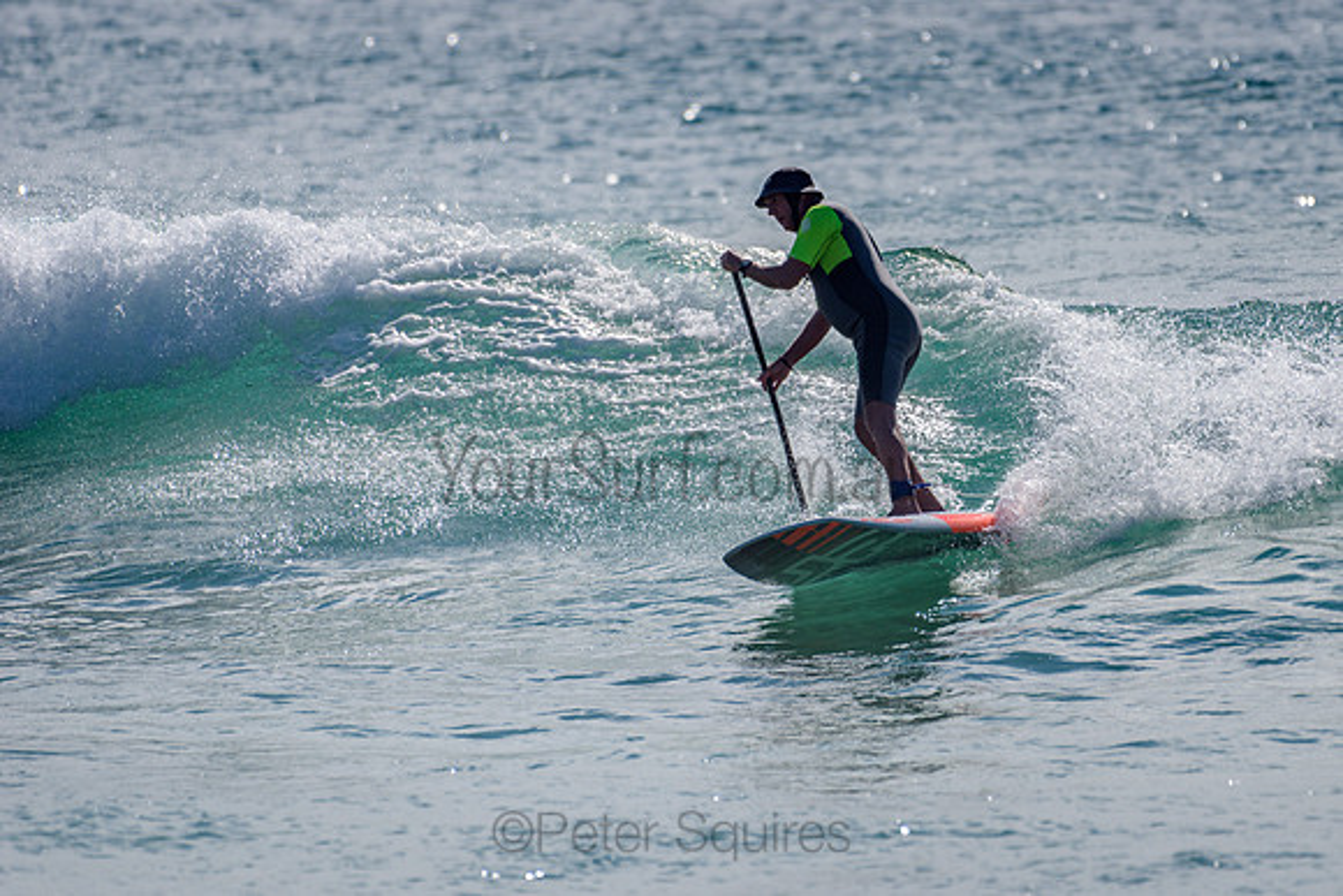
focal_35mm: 613
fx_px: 22866
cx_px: 823
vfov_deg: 2.2
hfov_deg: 3.4
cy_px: 371
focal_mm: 500
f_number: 5.6
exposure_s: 1/2000
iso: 90
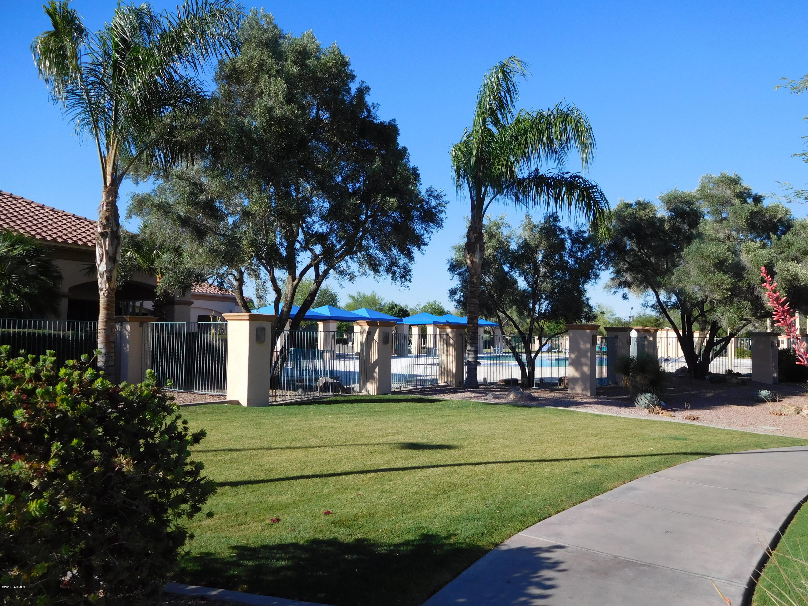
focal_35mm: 25
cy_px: 303
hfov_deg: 69.4
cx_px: 404
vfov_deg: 54.9
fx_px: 584
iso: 125
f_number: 3.4
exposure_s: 1/1000
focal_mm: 4.5
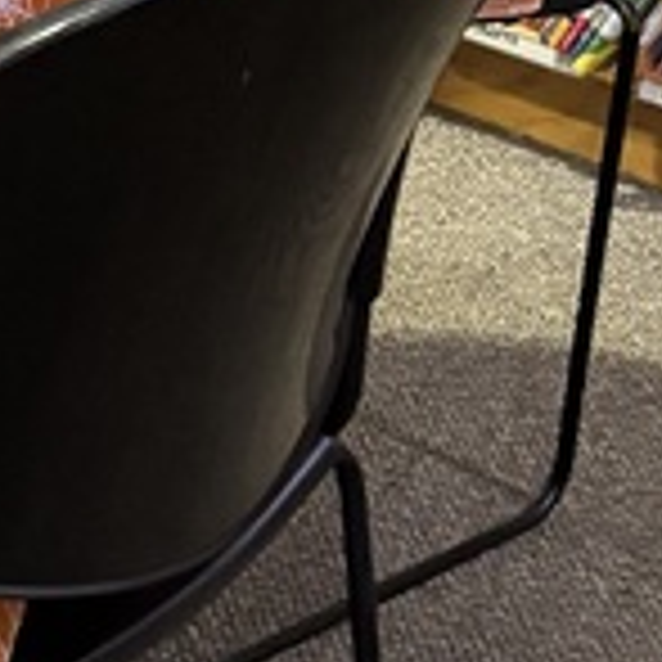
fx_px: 3462
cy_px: -284
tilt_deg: -14.8
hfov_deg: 10.0
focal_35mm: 160
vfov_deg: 10.6
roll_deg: -4.0
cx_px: -721
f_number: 1.6
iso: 500
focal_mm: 5.96
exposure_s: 1/60
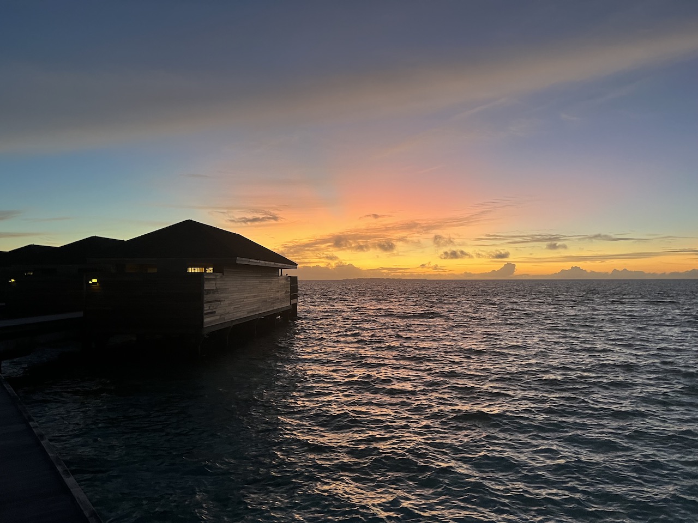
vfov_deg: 53.1
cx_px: 349
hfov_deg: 67.3
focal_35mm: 26
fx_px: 524
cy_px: 262
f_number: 1.5
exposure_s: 1/60
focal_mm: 5.7
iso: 250
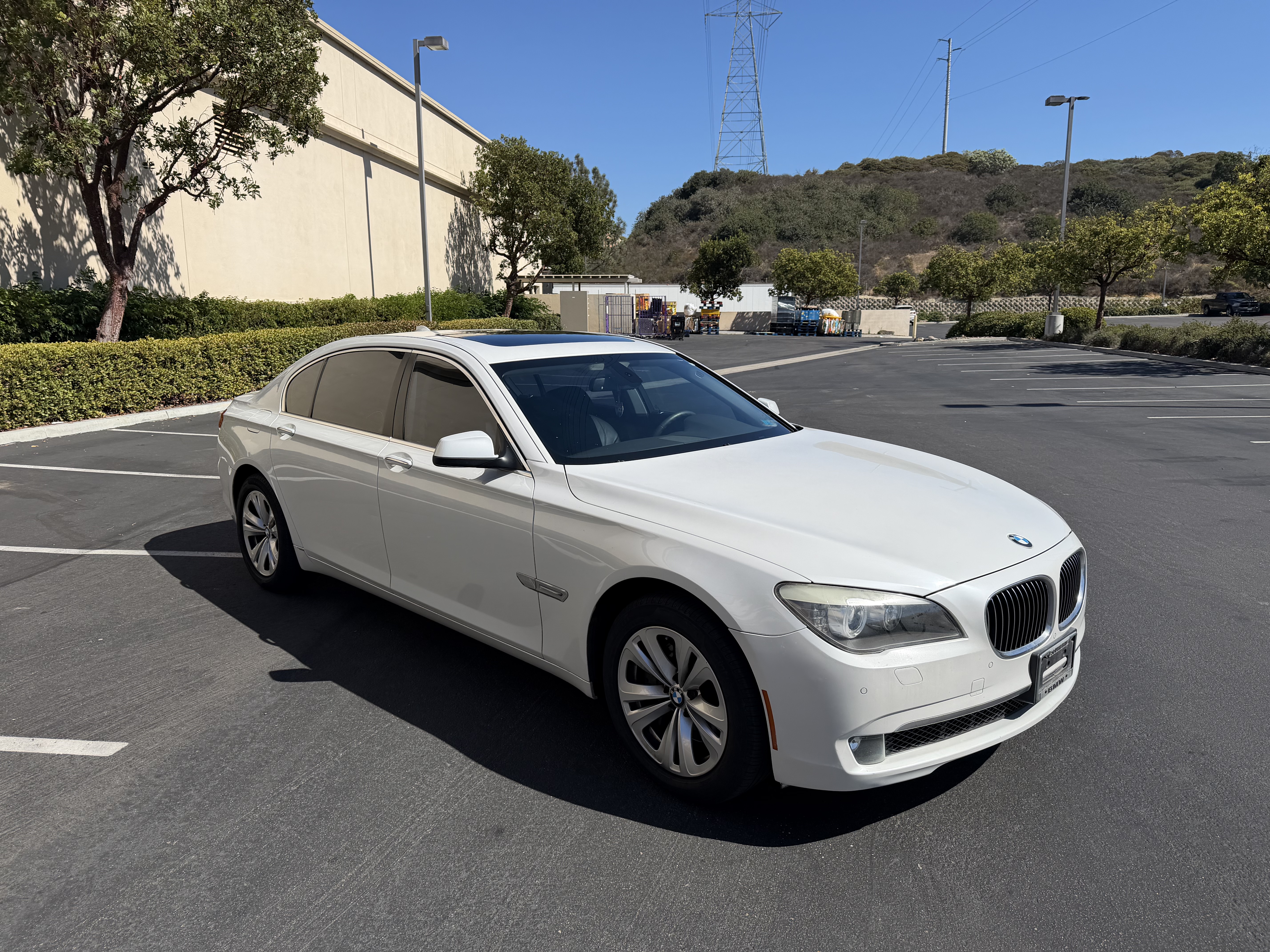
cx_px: 635
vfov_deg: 56.8
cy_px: 476
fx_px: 881
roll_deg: +0.1
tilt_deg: -11.4
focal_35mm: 24
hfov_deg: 71.6
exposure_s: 1/6711
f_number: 1.78
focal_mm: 6.76
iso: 80
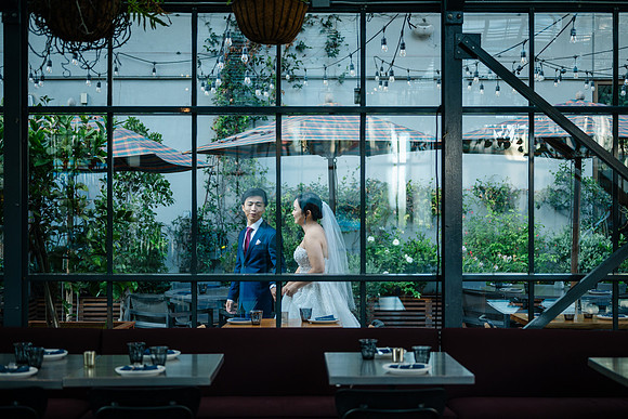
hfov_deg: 38.9
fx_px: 890
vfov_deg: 26.5
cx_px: 314
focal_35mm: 51
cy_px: 210
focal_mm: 50
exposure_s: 1/250
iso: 80
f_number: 1.8
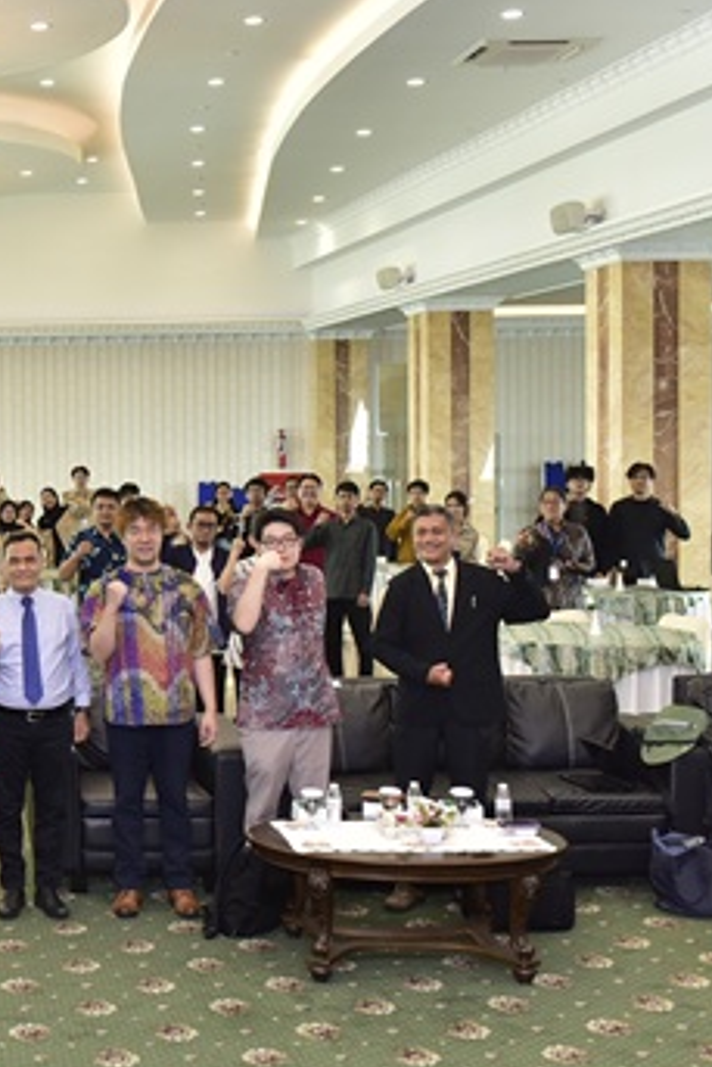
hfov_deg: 22.2
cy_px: 504
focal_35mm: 56
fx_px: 1660
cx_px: -155
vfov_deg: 35.6
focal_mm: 32
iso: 800
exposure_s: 1/80
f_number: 4.5
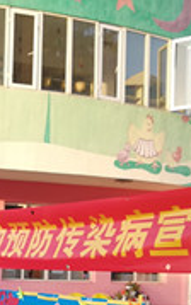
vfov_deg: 25.0
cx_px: -41
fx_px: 666
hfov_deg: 15.7
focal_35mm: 80
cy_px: 275
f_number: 1.8
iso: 50
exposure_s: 1/139
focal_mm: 3.83
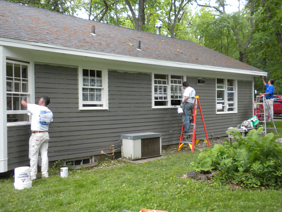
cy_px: 106
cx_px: 141
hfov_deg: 50.1
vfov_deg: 38.7
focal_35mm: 37
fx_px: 301
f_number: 3.5
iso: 128
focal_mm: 6.6
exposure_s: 1/64.6
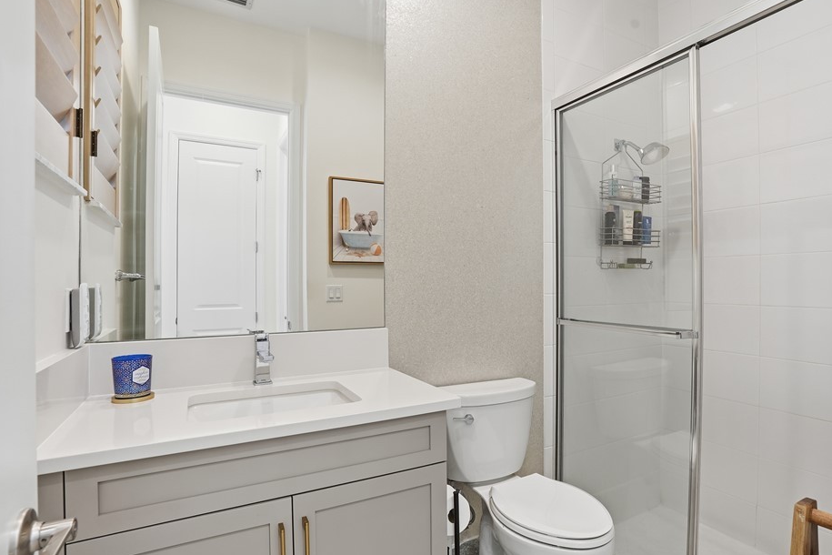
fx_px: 439
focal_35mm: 19
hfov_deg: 86.2
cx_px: 485
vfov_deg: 64.5
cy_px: 292
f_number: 9
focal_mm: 16
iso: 400
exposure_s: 1/40
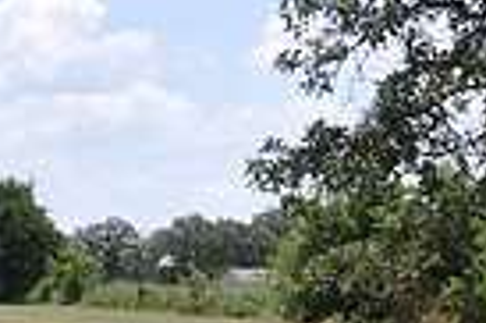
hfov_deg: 11.5
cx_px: -507
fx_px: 2146
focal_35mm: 159
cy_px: 332
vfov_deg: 8.6
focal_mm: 25
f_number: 8
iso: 200
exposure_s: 1/250
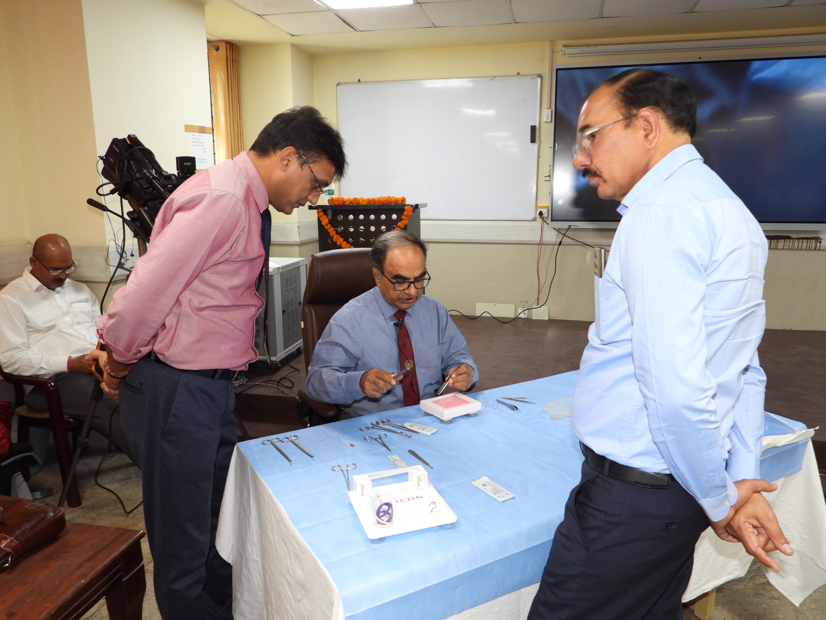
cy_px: 310
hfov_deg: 71.6
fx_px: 573
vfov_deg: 56.8
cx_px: 413
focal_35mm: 24
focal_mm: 4.3
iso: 200
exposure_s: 1/30
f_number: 2.8
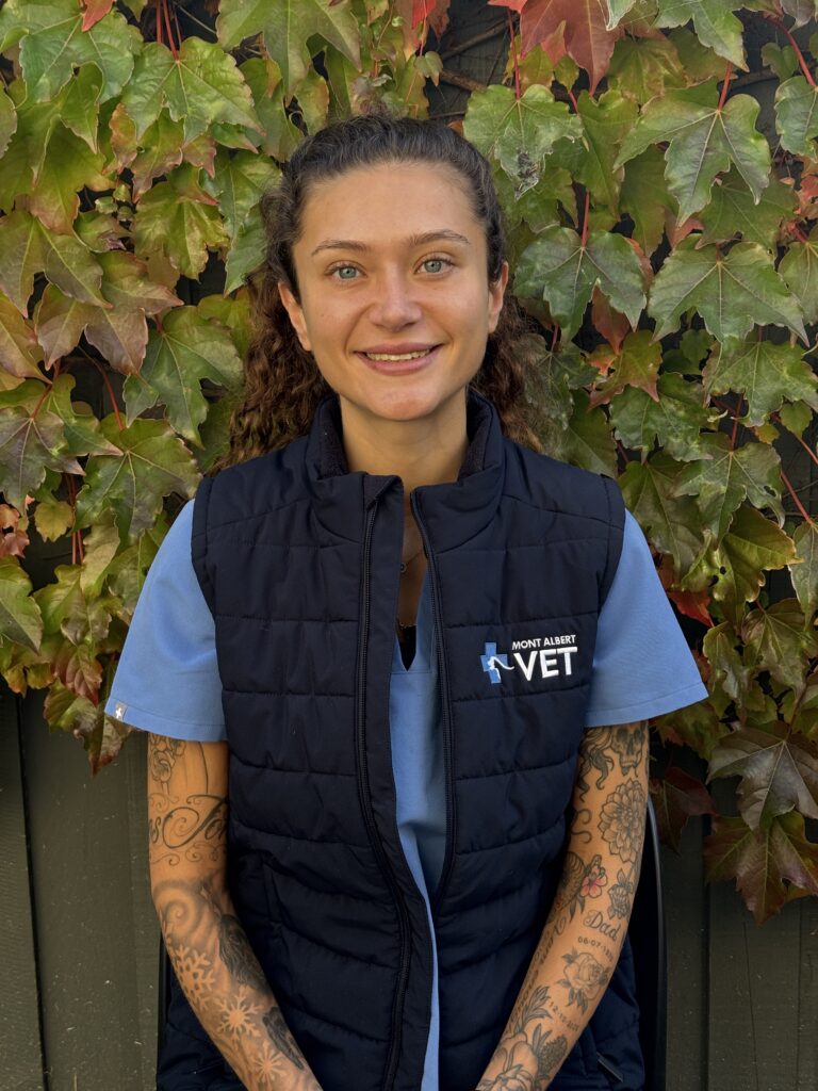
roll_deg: +1.1
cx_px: 409
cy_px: 546
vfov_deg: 39.7
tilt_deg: -9.7
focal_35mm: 48
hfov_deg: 30.3
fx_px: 1512
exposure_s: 1/402
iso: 64
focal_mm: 6.76
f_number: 1.78
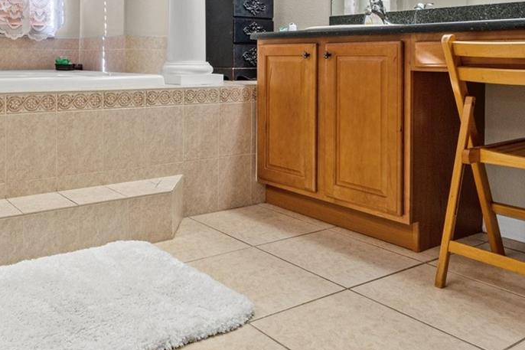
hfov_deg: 52.1
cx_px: 133
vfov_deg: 36.1
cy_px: 51
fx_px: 510
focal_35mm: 35
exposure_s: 1/8
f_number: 7.1
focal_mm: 10
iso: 400
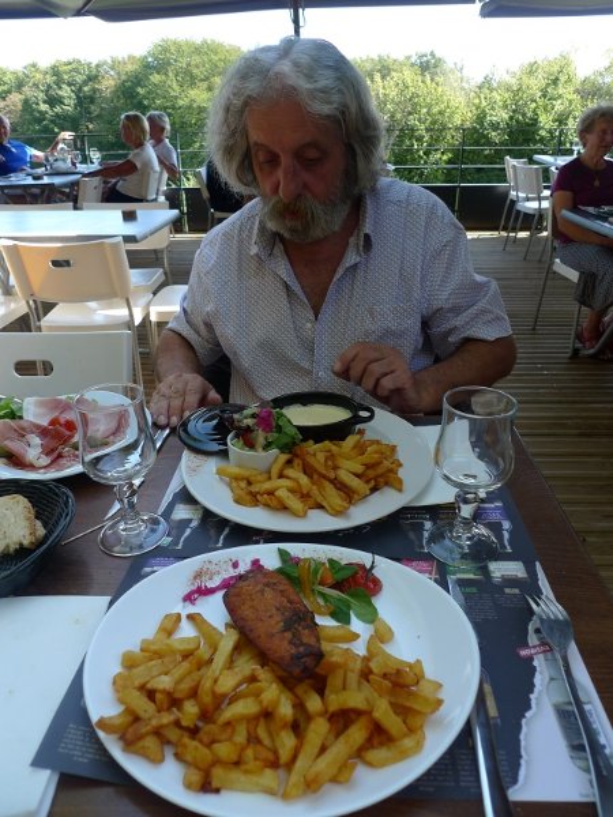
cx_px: 306
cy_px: 408
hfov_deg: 56.8
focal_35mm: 24
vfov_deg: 71.6
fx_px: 567
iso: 80
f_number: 2.8
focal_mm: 5.1
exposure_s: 1/160
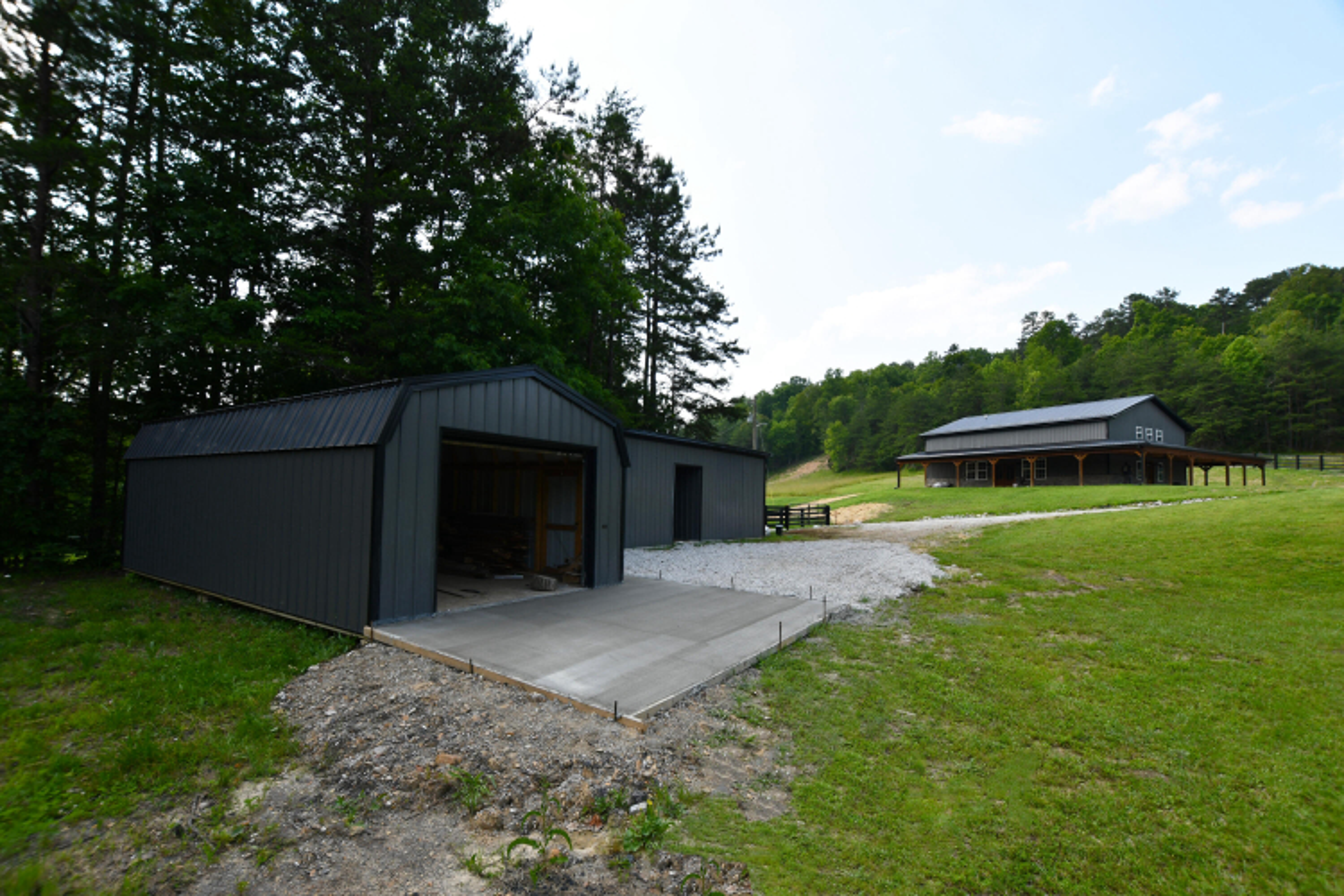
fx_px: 560
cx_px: 672
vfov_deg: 77.3
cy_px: 448
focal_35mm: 15
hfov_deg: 100.4
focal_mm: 10
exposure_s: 1/250
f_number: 8
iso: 200
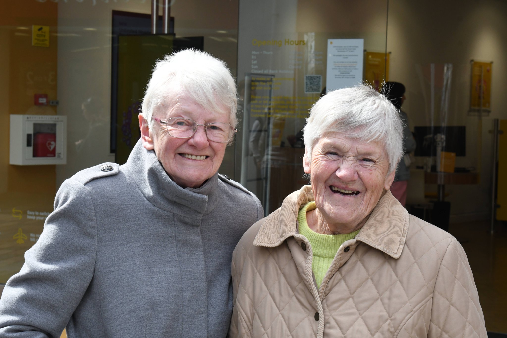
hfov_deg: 28.1
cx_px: 254
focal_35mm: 72
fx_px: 1014
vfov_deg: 18.9
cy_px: 169
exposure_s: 1/500
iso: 1000
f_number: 11
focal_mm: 48
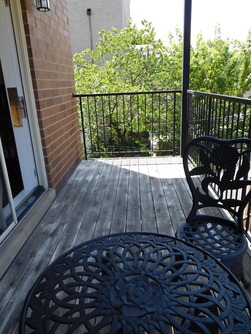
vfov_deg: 69.4
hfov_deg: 54.9
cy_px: 167
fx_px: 242
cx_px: 126
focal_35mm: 25
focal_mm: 4.5
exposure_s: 1/320
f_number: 3.4
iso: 125
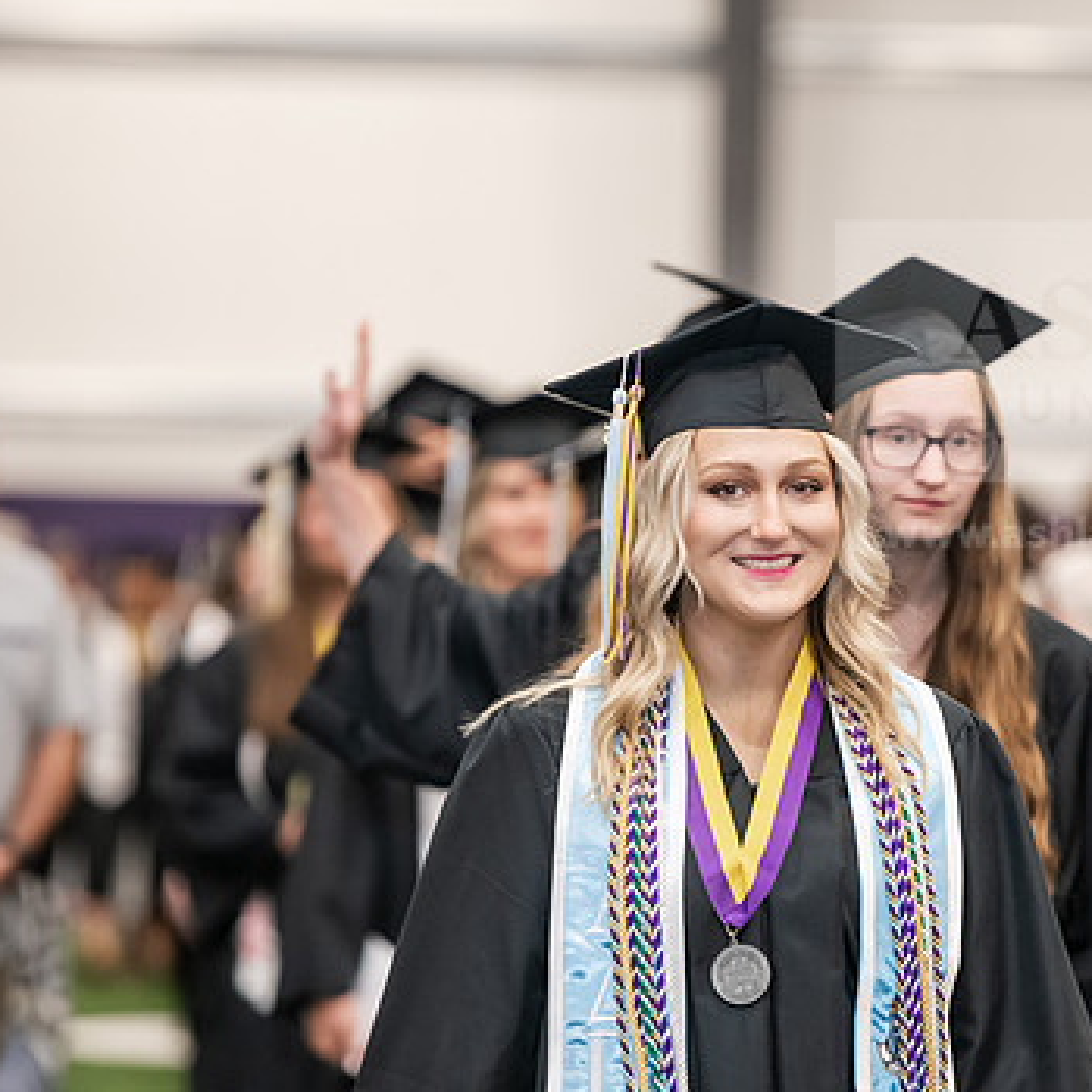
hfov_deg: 6.9
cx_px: 742
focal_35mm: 254
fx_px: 9065
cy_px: 599
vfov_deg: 6.9
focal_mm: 180
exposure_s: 1/200
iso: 2500
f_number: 3.2
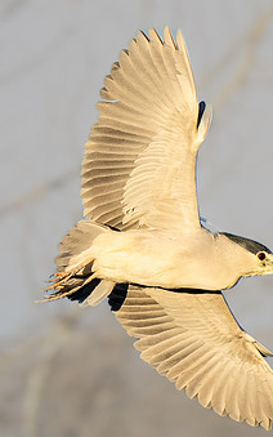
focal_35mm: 1609
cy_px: 308
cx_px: 166
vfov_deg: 1.3
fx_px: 19146
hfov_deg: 0.8
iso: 1000
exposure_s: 1/2500
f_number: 7.1
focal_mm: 448
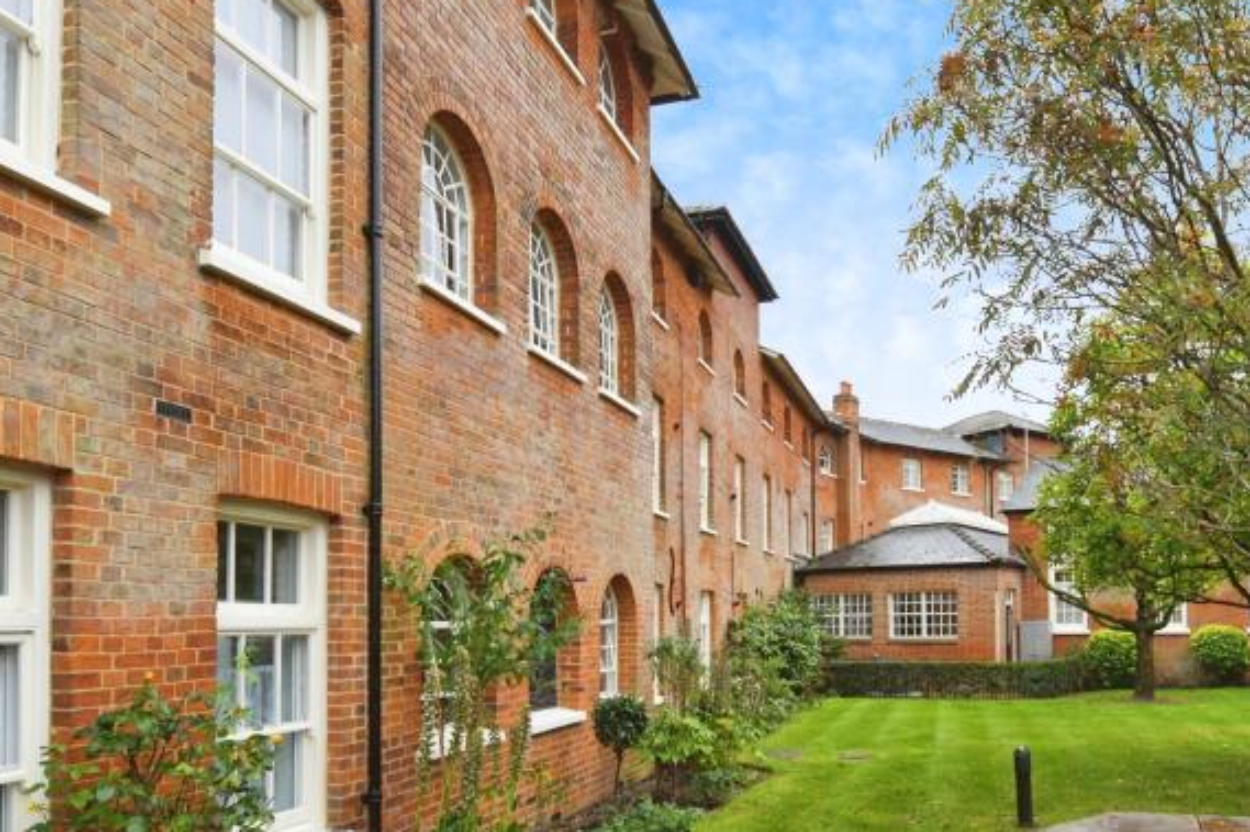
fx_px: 937
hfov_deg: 66.9
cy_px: 616
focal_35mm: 27
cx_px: 732
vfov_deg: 46.3
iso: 640
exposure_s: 1/500
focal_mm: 15
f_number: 8
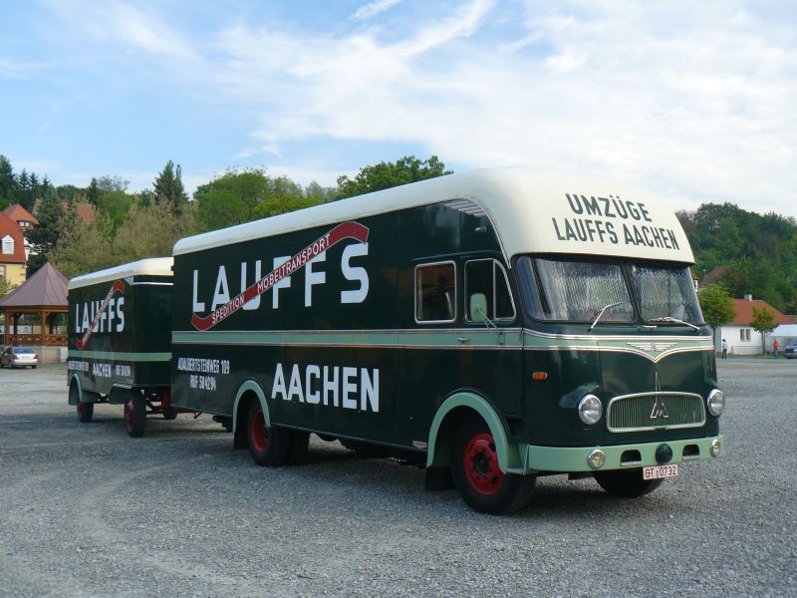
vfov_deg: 34.3
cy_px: 299
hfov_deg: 44.8
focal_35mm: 42
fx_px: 967
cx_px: 398
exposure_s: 1/100
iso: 100
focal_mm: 7
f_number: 3.2
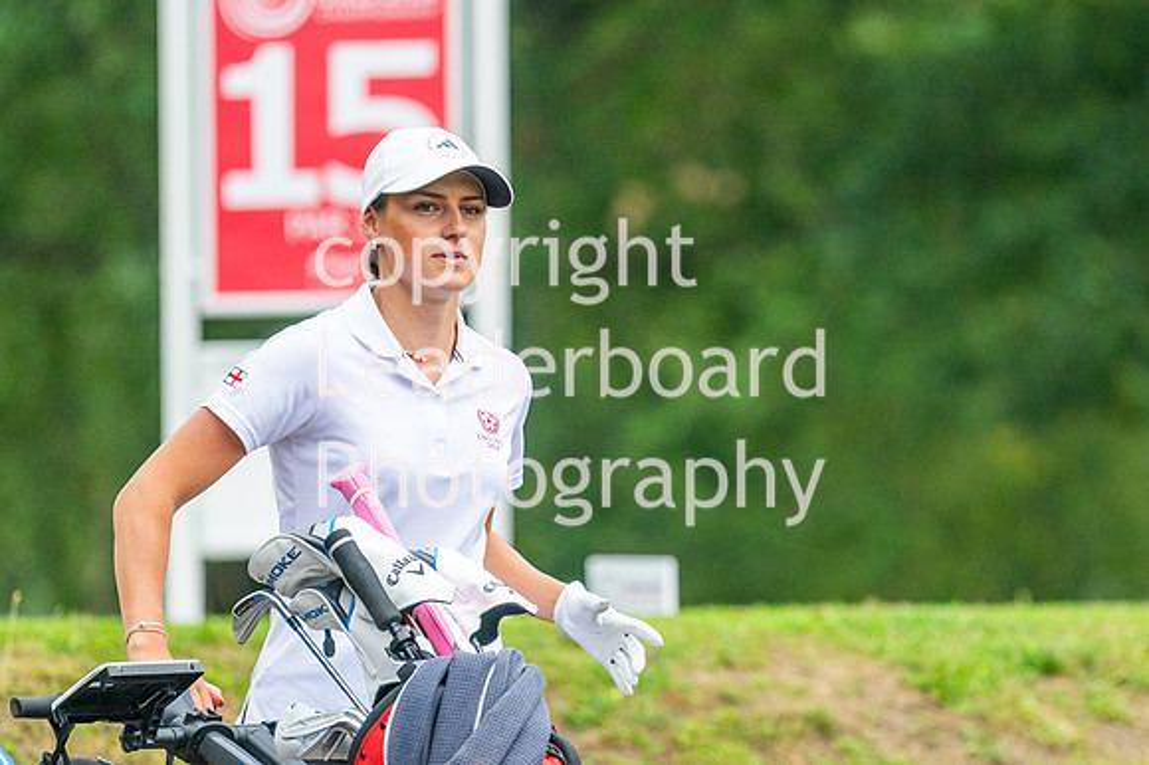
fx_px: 16200
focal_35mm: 508
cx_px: 641
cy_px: 346
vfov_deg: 2.7
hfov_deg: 4.1
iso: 400
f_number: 4.5
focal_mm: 300
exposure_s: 1/1600
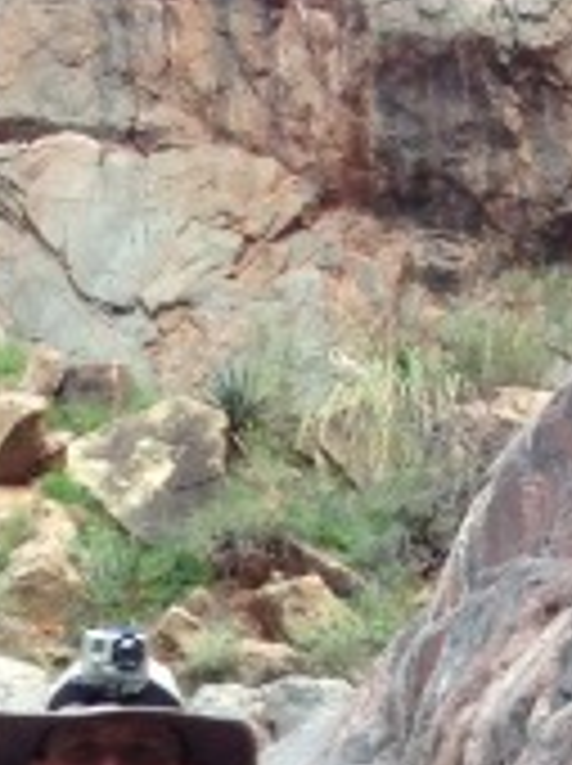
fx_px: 3667
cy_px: 1546
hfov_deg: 8.9
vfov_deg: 10.8
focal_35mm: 166
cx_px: 14
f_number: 2.4
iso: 80
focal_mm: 4.12
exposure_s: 1/120
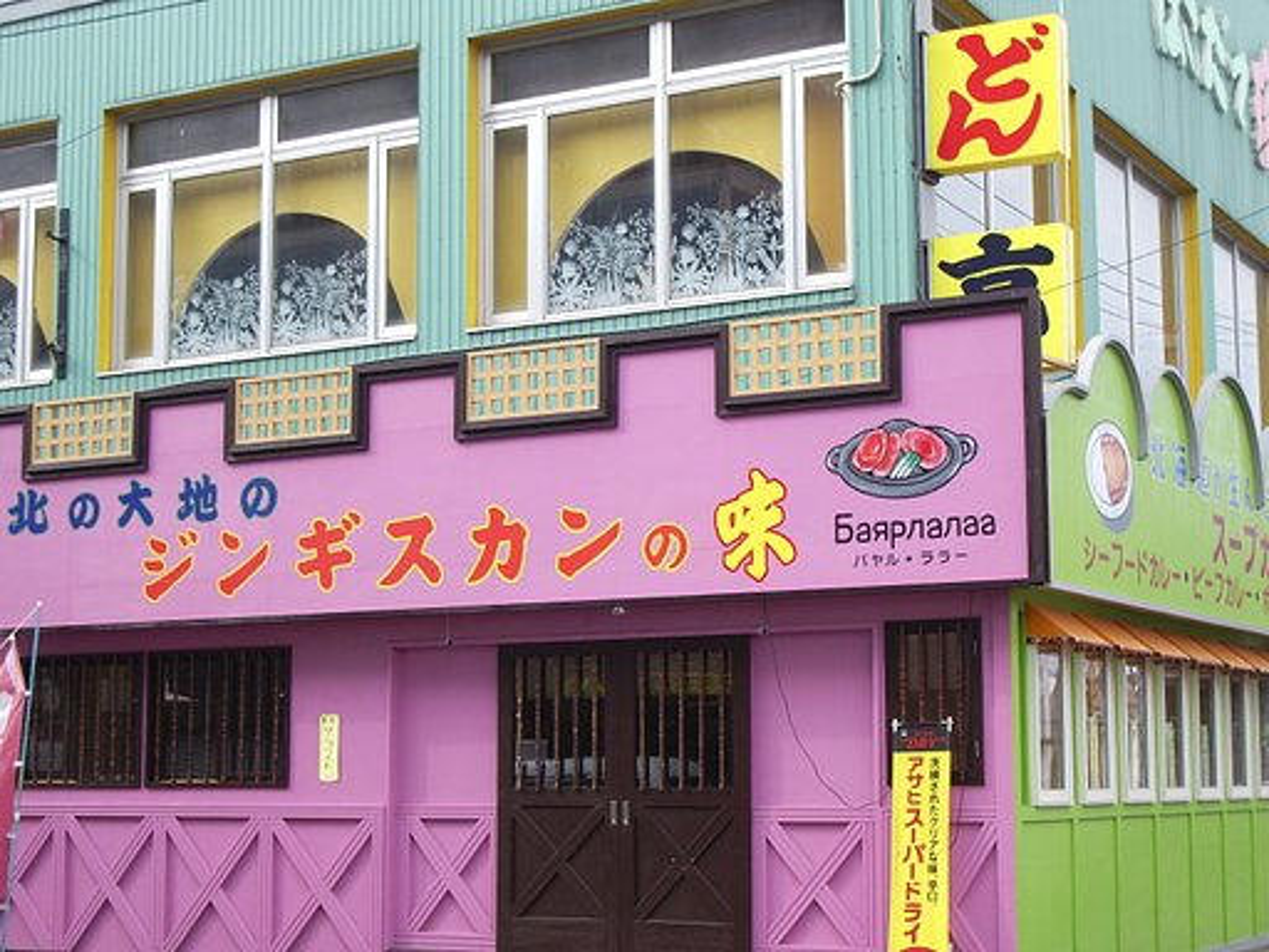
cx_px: 634
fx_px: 2273
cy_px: 476
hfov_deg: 31.2
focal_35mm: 62
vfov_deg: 23.7
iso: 80
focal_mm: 10.2
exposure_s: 1/200
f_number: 3.5
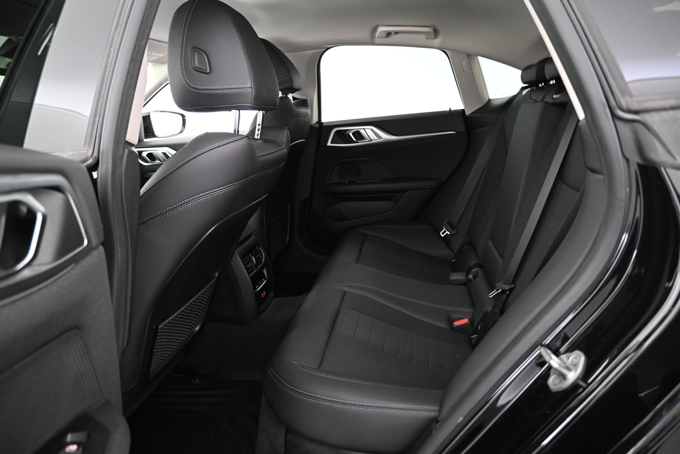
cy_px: 227
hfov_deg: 73.7
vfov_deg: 53.1
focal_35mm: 24
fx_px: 453
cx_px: 340
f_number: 3.5
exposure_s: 1/10
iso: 1600
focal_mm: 16
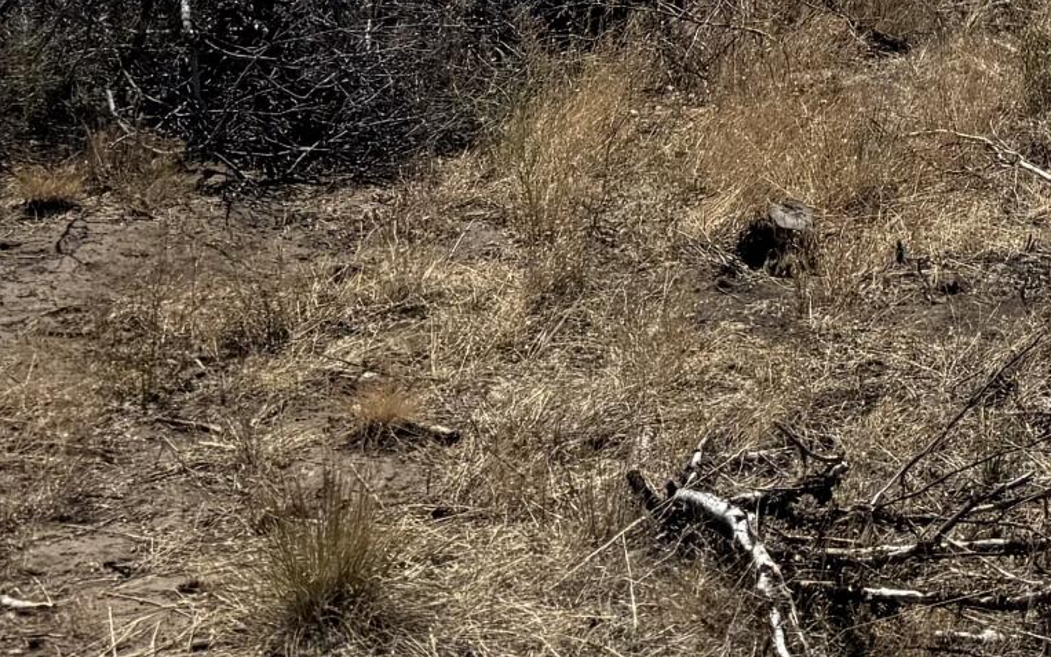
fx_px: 2865
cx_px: 1128
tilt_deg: +8.4
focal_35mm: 100
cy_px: -756
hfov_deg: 20.0
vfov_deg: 11.5
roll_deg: +0.5
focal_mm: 6.76
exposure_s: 1/6173
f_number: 1.78
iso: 80
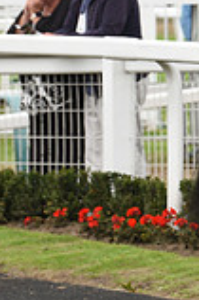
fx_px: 4587
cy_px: 86
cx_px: 497
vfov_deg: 3.7
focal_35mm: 552
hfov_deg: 2.5
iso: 400
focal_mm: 150
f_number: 5.6
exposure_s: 1/320
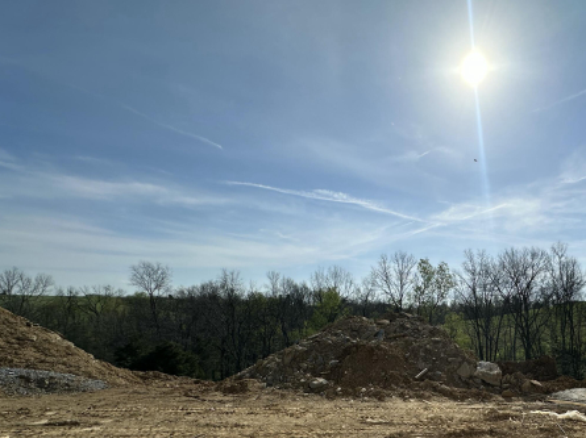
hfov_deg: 74.4
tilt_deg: +2.4
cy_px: 305
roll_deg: -1.5
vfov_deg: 61.2
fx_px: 355
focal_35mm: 21
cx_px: 426
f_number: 2.2
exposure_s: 1/6135
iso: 50
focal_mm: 2.22
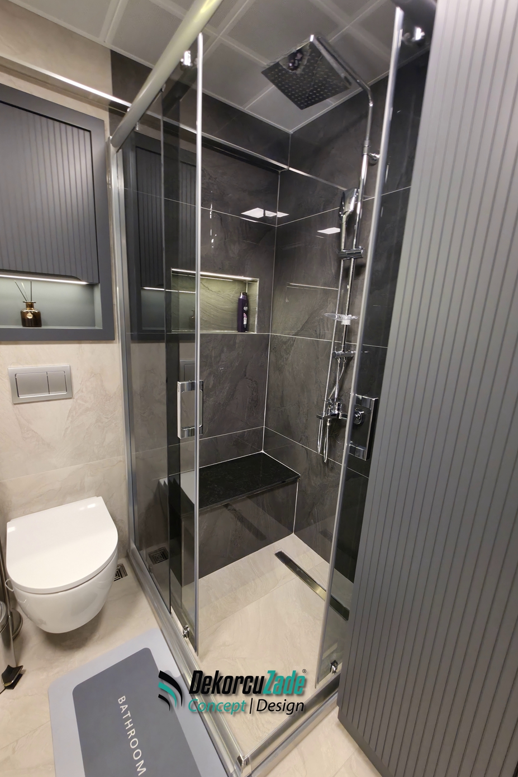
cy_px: 395
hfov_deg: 81.1
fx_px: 302
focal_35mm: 14
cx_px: 247
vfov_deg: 104.2
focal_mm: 2.2
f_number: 1.9
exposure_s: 1/25
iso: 160
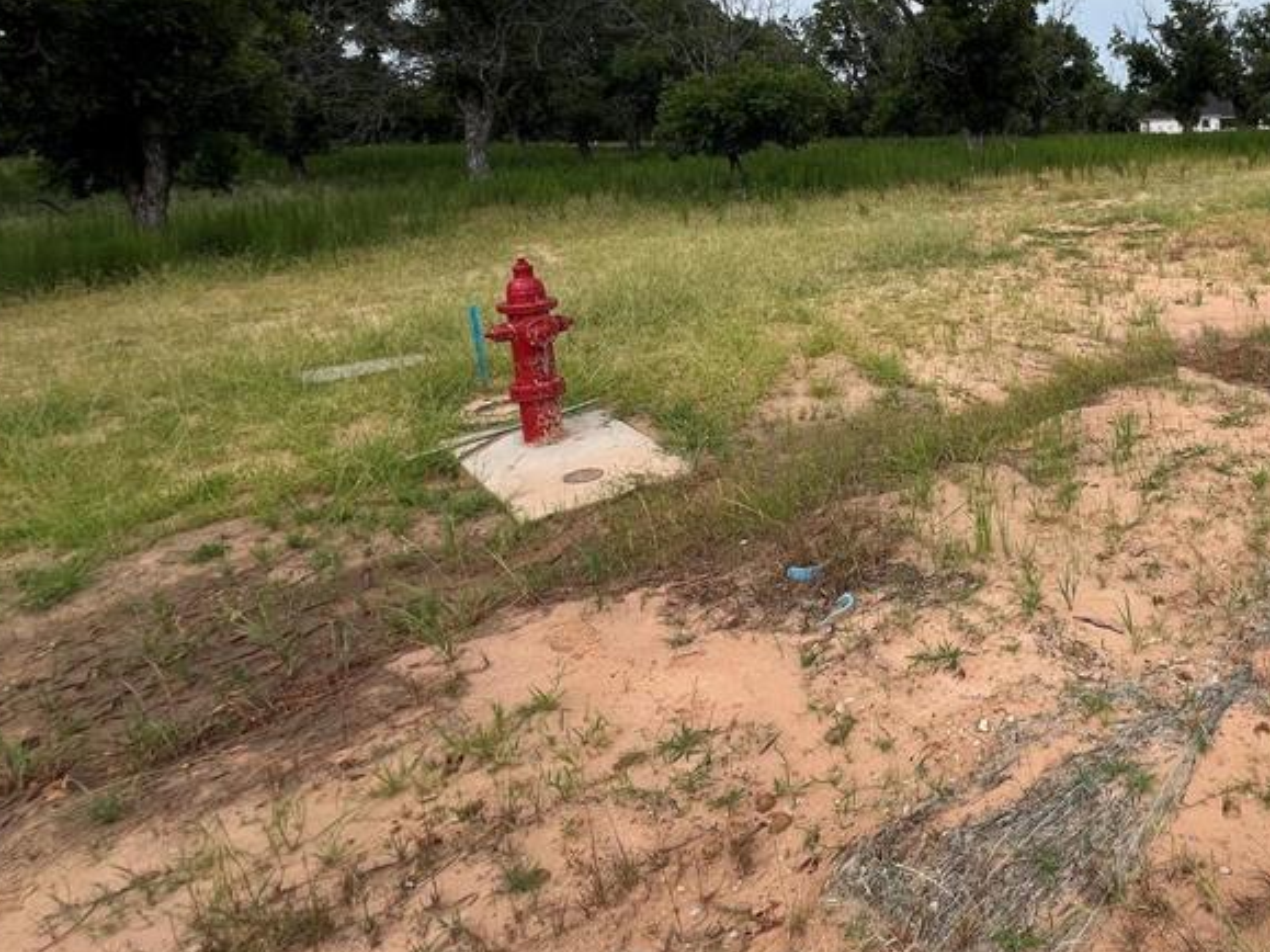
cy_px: 272
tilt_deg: -9.1
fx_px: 844
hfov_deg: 65.6
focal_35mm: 23
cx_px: 1055
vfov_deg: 56.7
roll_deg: +1.8
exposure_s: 1/1107
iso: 32
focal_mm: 1.57
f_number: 1.8
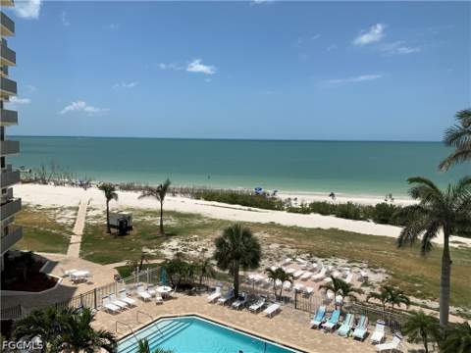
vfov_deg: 48.2
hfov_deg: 61.7
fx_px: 395
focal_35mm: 29
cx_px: 236
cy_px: 176
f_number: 1.8
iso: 20
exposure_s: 1/4785
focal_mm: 3
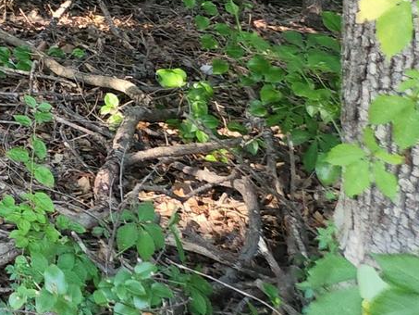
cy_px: -281
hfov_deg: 15.5
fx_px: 1259
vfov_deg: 12.7
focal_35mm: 104
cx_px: -394
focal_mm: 5.4
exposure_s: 1/120
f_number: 1.8
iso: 320
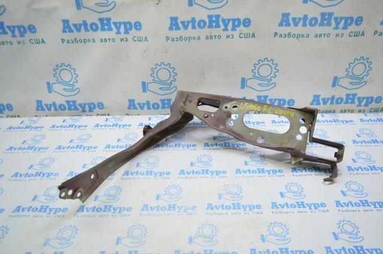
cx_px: 192
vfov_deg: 47.8
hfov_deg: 67.4
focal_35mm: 27
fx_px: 287
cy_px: 127
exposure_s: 1/60
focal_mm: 18
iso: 400
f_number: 3.5
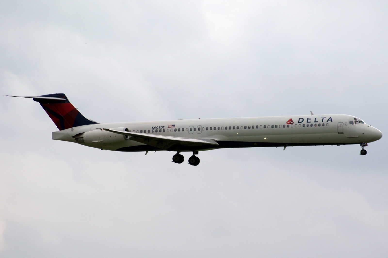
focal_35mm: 270
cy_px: 129
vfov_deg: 5.1
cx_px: 194
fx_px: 2910
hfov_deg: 7.6
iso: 100
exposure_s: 1/800
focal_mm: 180
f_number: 5.6
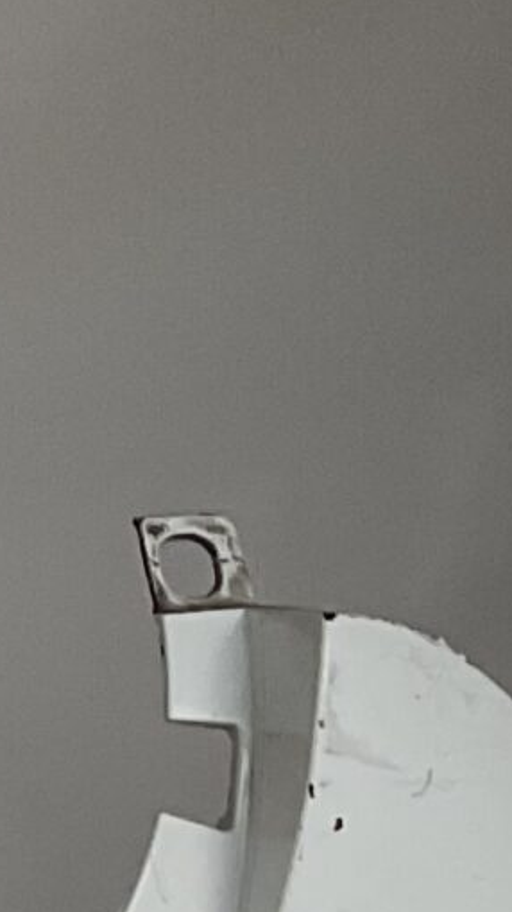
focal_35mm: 159
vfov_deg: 12.9
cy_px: 1337
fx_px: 3841
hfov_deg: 6.6
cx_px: -1282
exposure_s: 1/120
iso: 32
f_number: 1.8
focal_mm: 3
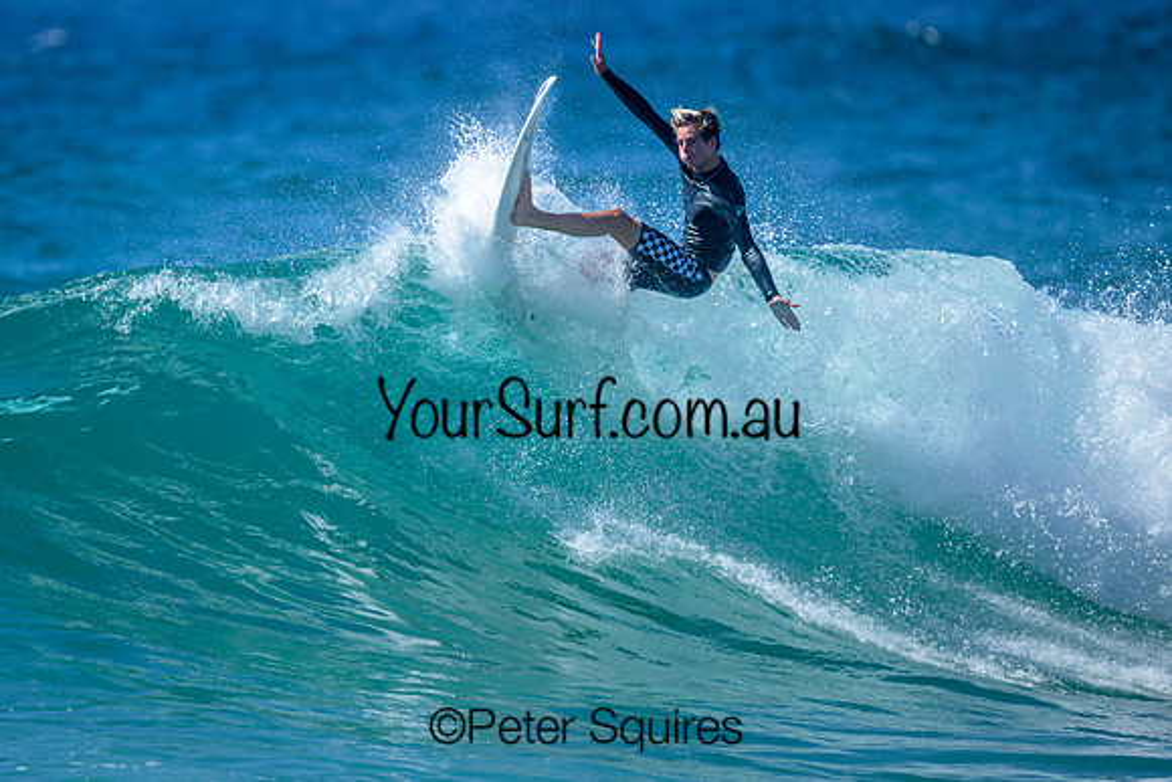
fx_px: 35814
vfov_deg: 1.3
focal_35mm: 1100
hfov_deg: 1.9
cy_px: 345
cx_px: 429
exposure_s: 1/2500
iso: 320
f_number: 6.3
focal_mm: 800
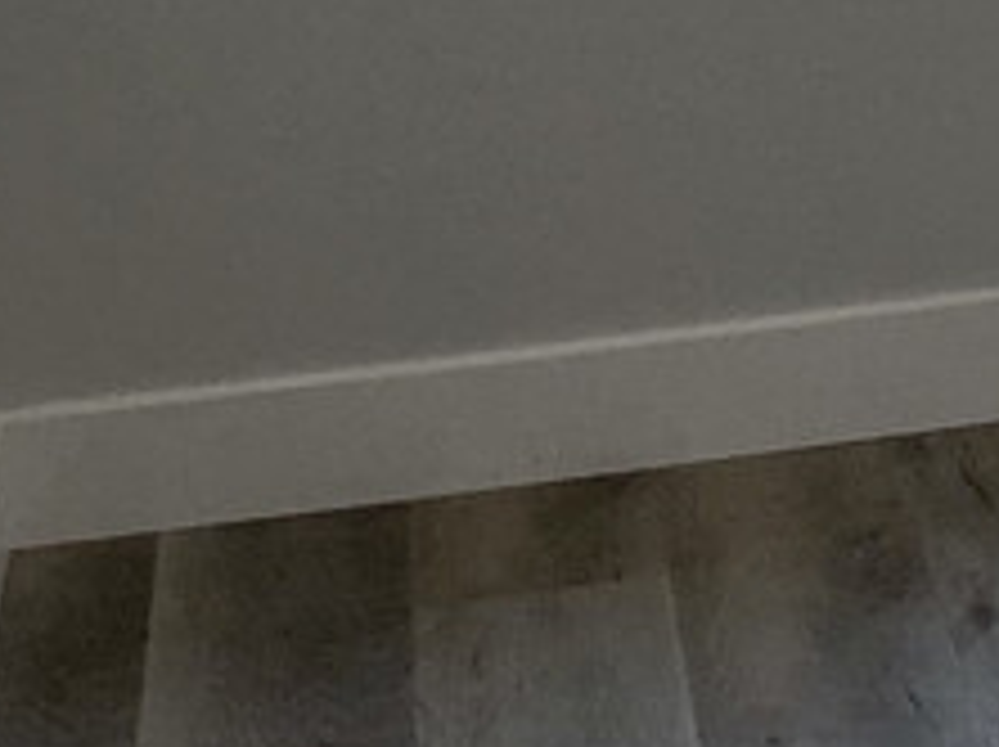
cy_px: -774
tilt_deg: -6.6
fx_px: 5189
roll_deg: +1.5
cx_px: 2061
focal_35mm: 180
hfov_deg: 10.1
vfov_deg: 7.9
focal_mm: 4.25
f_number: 1.8
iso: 100
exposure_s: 1/119
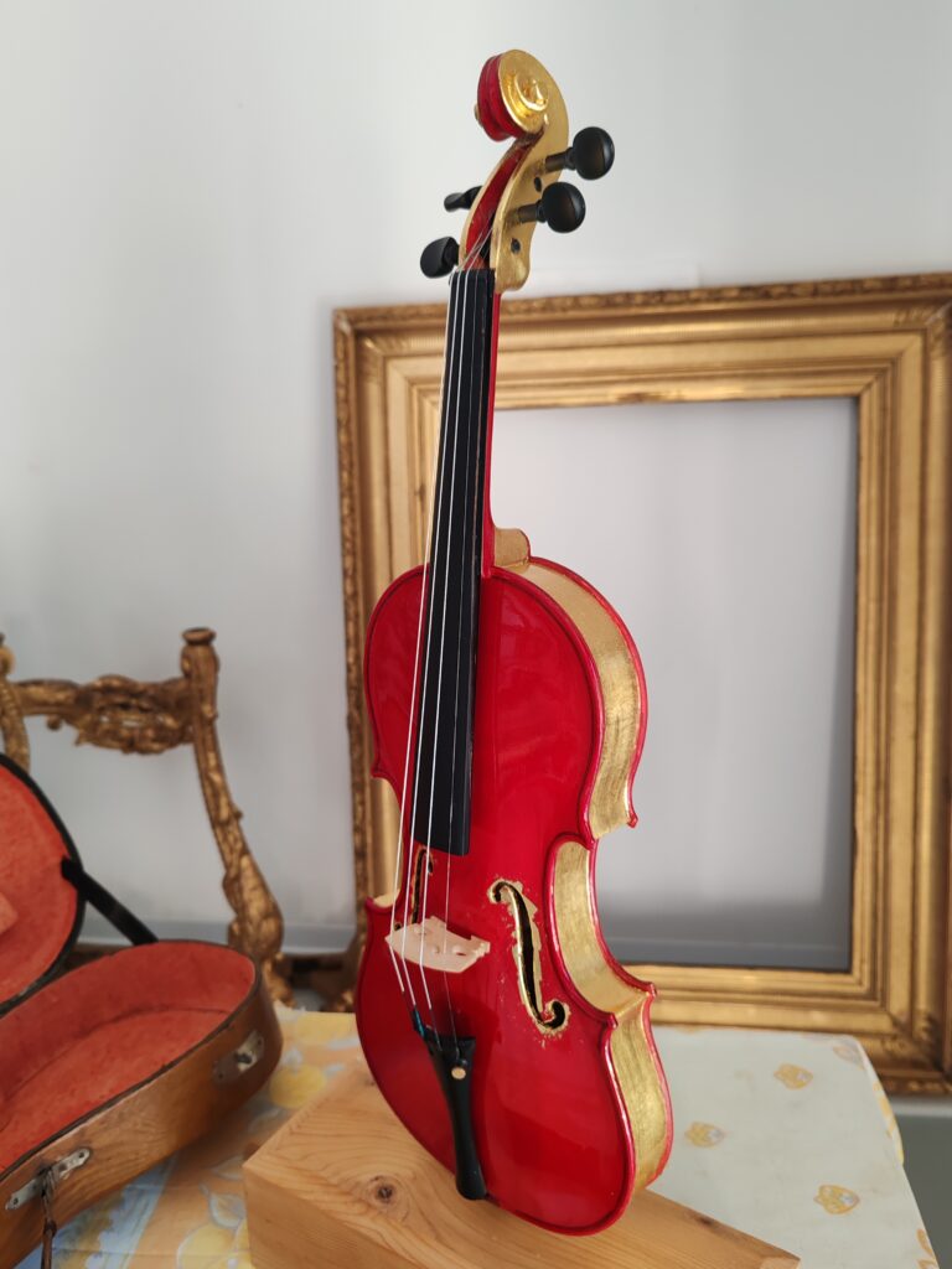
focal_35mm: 27
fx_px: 990
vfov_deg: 65.3
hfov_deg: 51.4
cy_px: 634
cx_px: 476
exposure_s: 1/100
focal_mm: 6.12
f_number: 1.9
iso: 640
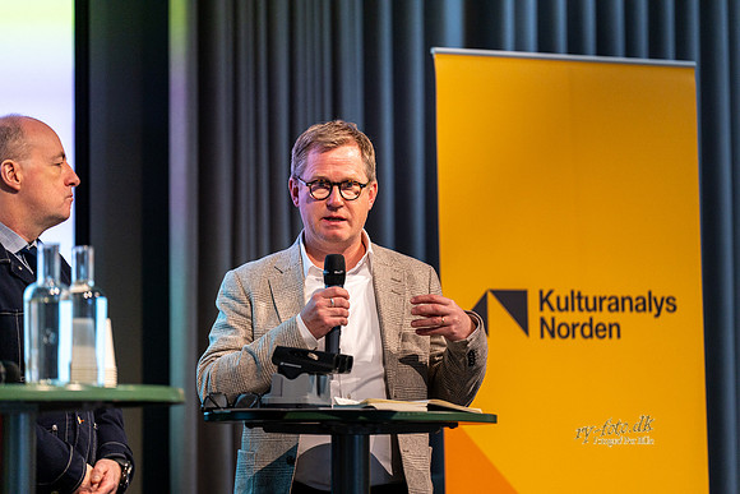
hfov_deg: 11.1
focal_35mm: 185
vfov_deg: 7.4
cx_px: 370
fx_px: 3803
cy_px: 247
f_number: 2.8
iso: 2500
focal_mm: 185
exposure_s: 1/200
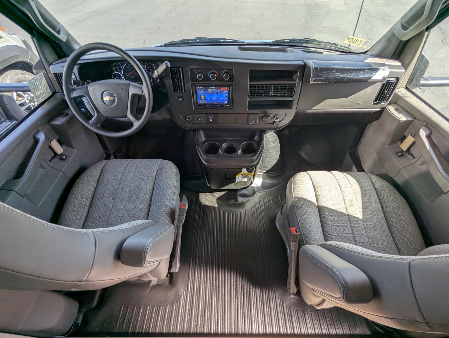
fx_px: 208
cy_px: 169
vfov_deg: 78.2
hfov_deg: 94.4
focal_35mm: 16
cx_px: 224
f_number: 2.2
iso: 47
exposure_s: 1/206
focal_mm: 2.35
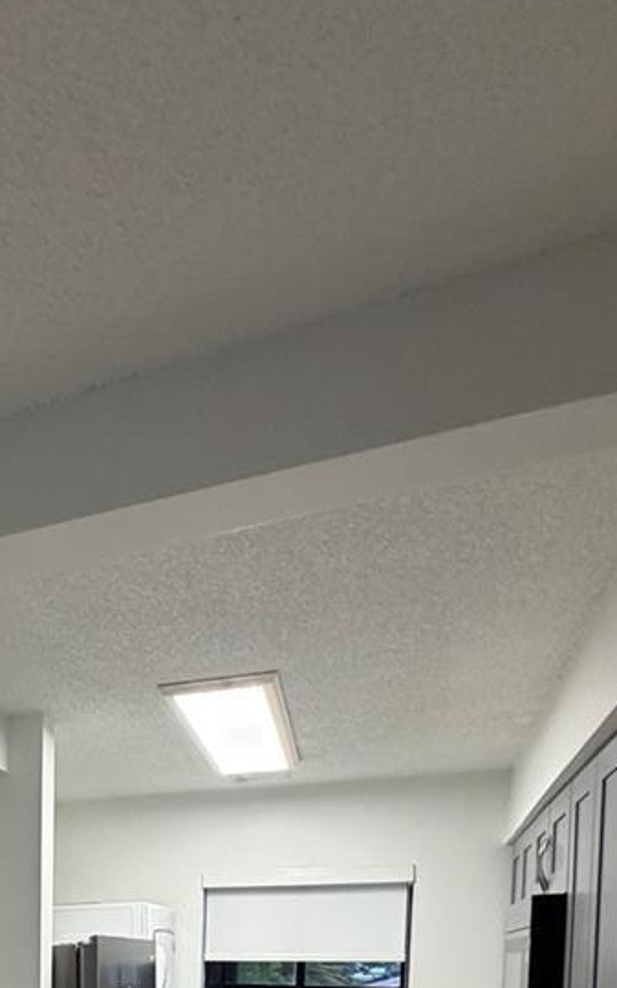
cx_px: -71
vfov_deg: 46.9
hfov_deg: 33.2
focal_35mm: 33
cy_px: 1021
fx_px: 889
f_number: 2.2
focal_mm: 2.22
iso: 250
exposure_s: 1/120
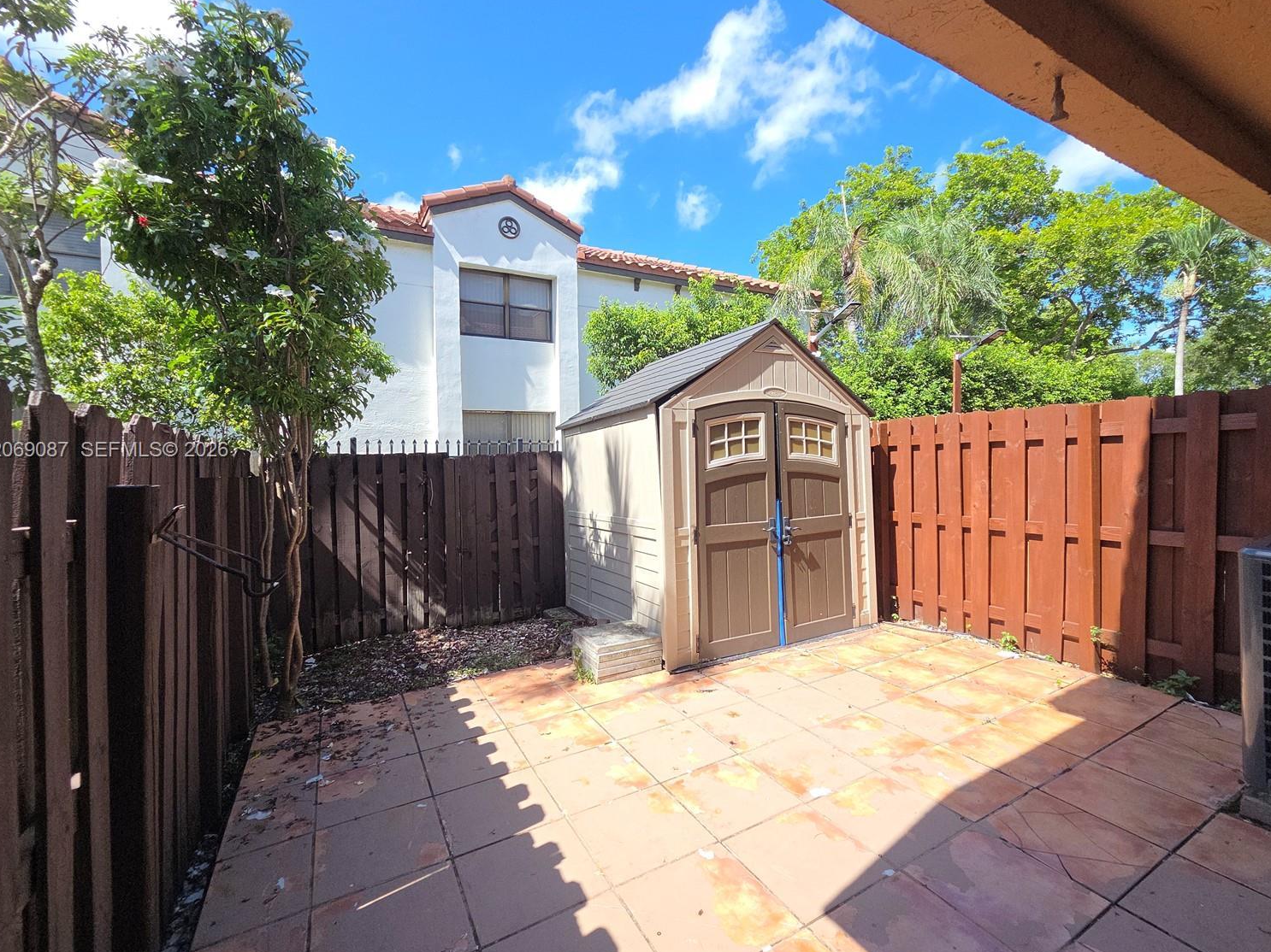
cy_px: 451
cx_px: 647
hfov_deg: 102.1
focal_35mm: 14
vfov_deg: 85.6
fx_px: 514
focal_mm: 2.2
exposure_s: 1/788
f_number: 2.2
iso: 50
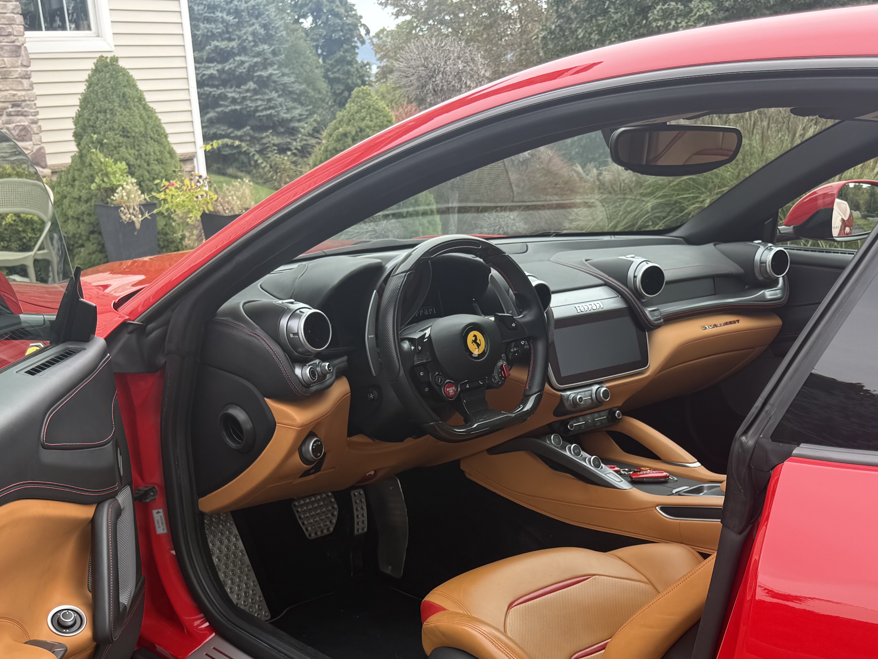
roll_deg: +1.8
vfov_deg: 31.4
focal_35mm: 44
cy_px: 589
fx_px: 1116
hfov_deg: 42.9
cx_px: 438
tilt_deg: -24.2
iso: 80
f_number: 1.78
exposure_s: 1/395
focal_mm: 6.76
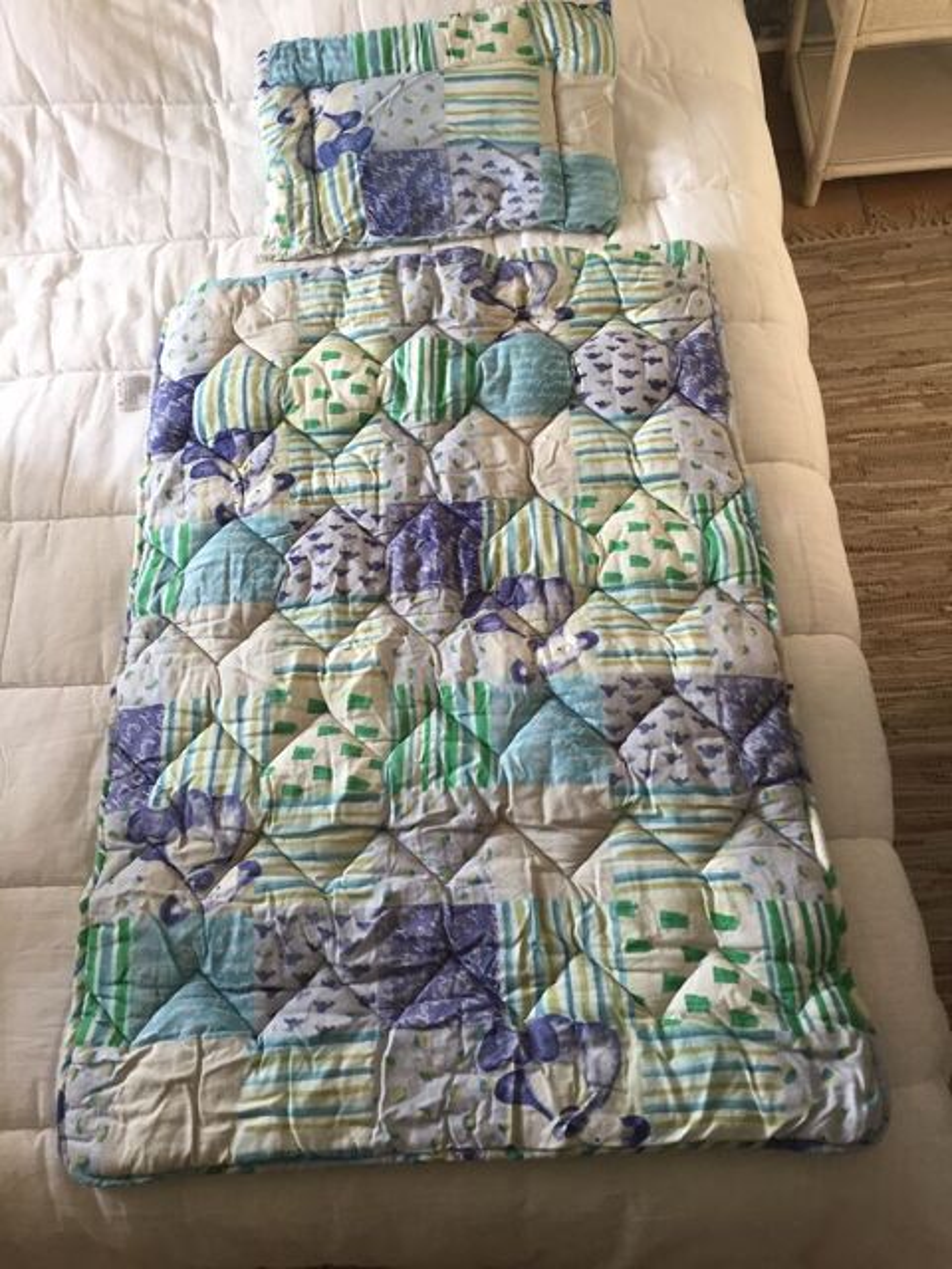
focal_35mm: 29
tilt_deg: -62.2
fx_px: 1063
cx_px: 476
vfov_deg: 61.7
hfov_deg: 48.2
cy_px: 634
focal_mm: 4.15
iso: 64
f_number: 2.2
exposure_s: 1/33
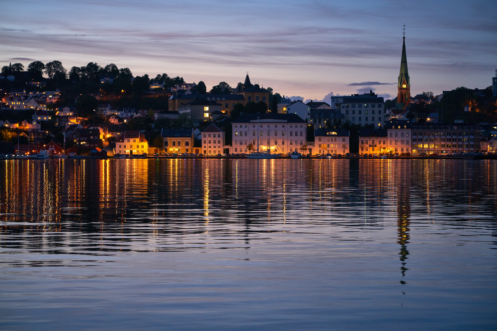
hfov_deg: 23.9
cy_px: 166
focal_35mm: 85
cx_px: 248
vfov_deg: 16.1
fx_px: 1174
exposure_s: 1/8
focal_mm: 85
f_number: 5.6
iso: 800
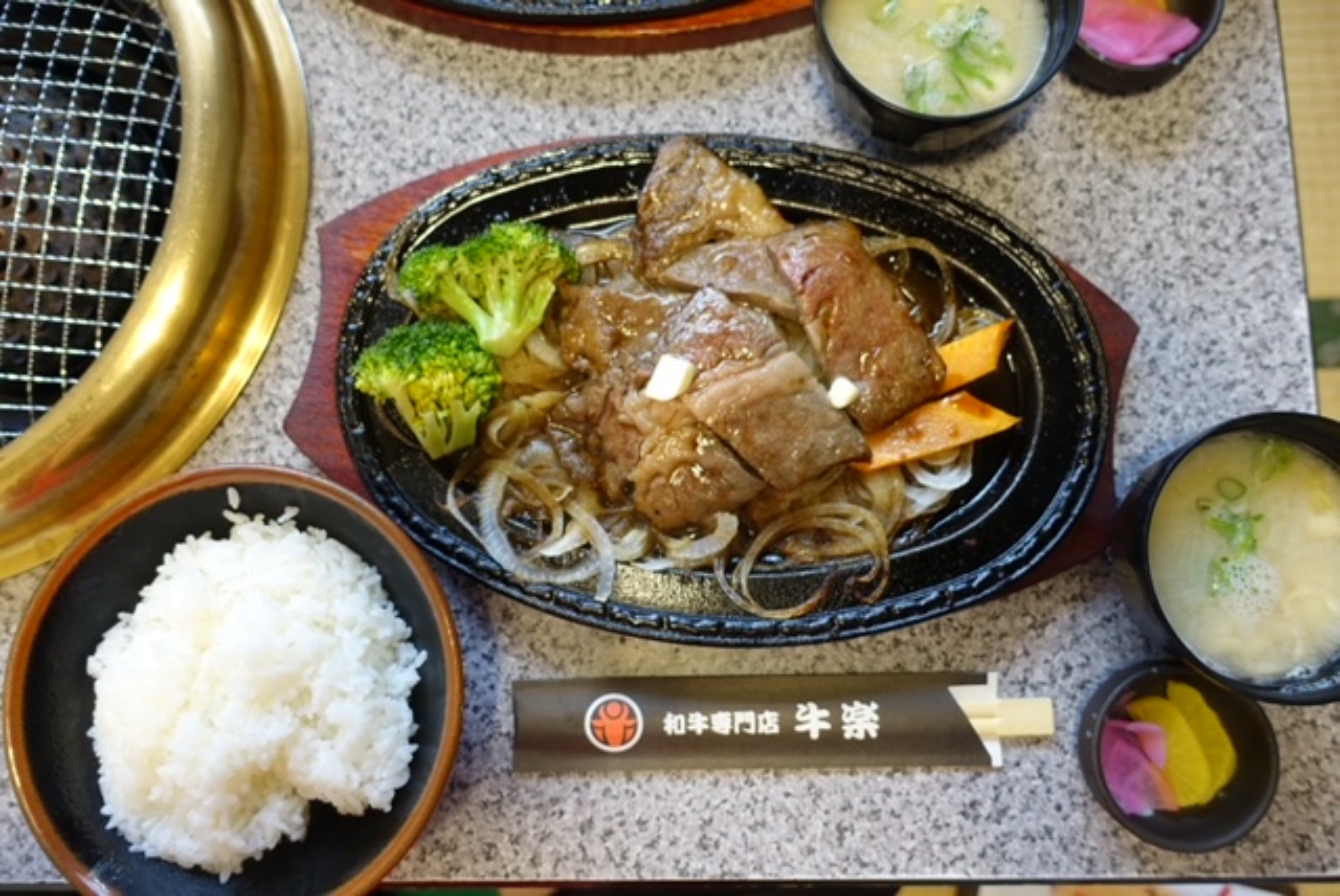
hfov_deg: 73.7
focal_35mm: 24
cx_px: 670
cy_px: 448
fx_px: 894
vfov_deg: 53.2
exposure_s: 1/30
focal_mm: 8.8
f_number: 1.8
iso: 160
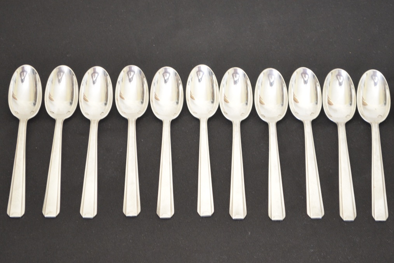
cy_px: 138
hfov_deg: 20.9
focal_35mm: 98
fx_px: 1068
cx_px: 215
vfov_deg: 14.0
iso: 1400
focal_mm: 55
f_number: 5.6
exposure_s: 1/30
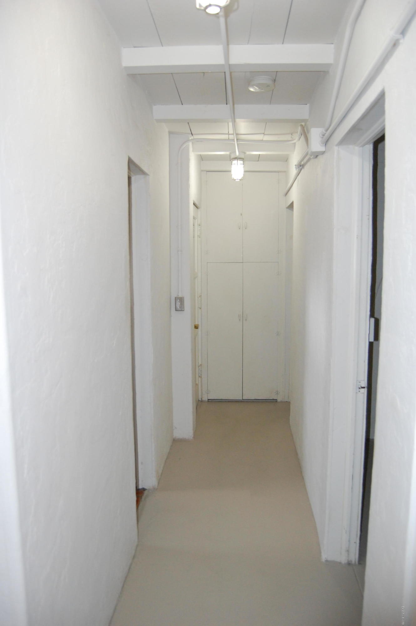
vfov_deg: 67.4
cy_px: 313
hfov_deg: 47.8
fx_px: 469
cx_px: 208
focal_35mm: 27
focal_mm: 18
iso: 800
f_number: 4
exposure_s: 1/60
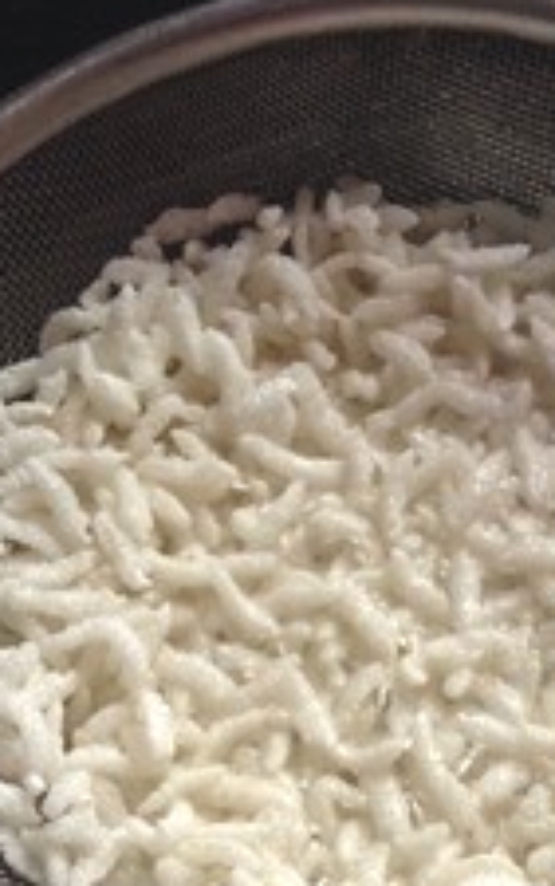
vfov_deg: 32.7
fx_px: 1498
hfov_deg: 20.9
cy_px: 577
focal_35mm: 62
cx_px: 390
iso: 80
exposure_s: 1/24
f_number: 2.4
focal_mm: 3.3
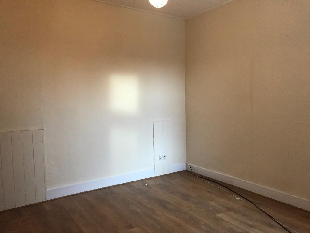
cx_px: 155
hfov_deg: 63.4
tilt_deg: -1.8
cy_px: 116
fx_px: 251
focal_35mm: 28
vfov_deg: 49.7
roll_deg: +1.0
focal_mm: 3.99
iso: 125
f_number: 1.8
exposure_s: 1/33
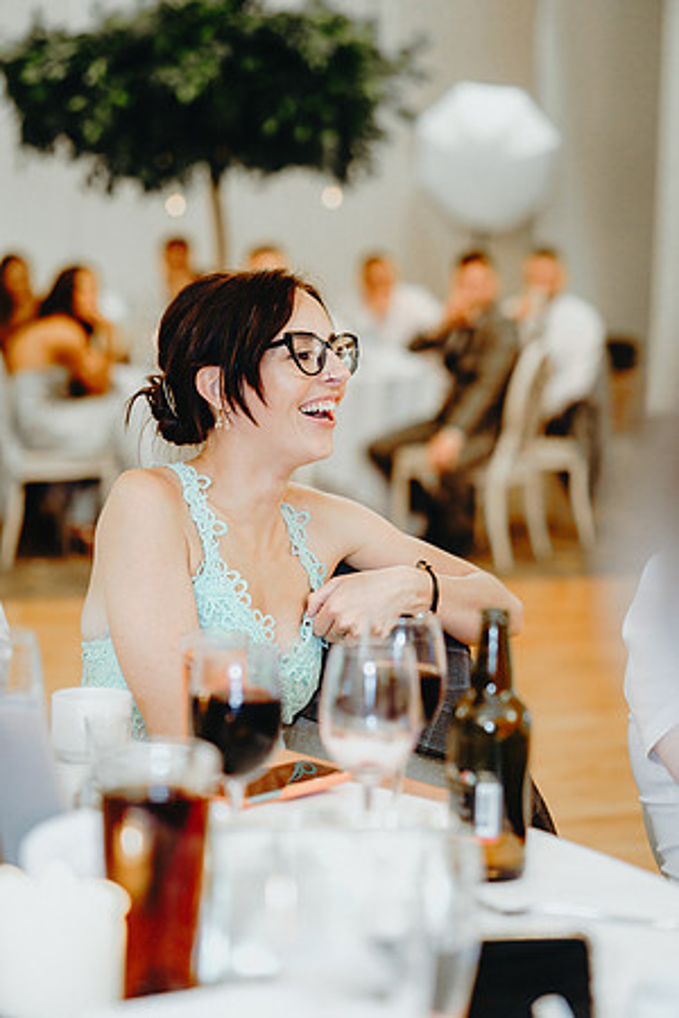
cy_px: 509
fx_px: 2405
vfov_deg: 23.9
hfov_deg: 16.1
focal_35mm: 85
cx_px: 340
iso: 2000
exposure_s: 1/125
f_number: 2.8
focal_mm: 85
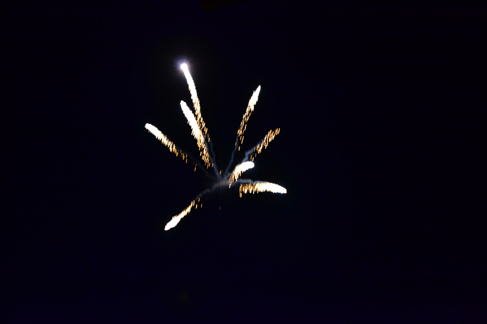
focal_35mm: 42
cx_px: 244
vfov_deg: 31.9
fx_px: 568
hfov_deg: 46.4
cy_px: 162
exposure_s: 1/20
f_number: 4
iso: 1600
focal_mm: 28
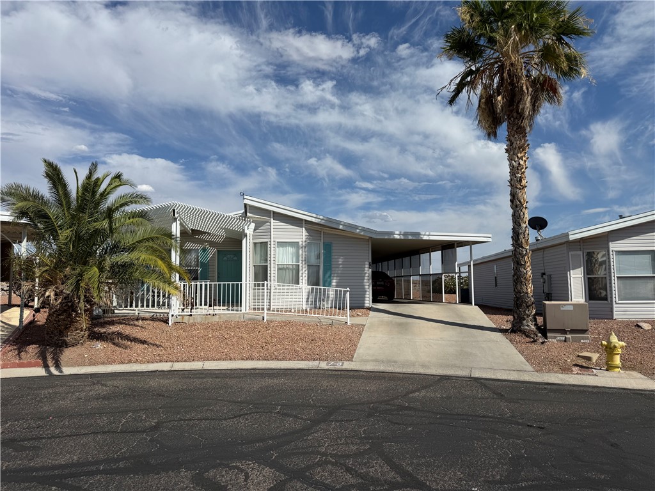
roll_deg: +0.0
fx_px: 454
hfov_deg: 71.6
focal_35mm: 24
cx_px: 328
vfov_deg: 56.8
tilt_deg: +5.4
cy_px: 246
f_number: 1.78
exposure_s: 1/10309
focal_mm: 6.76
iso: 80
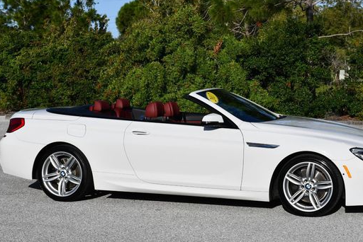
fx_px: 807
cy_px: 115
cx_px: 200
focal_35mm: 80
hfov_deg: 25.3
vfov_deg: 17.1
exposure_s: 1/320
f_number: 9
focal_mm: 32
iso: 100
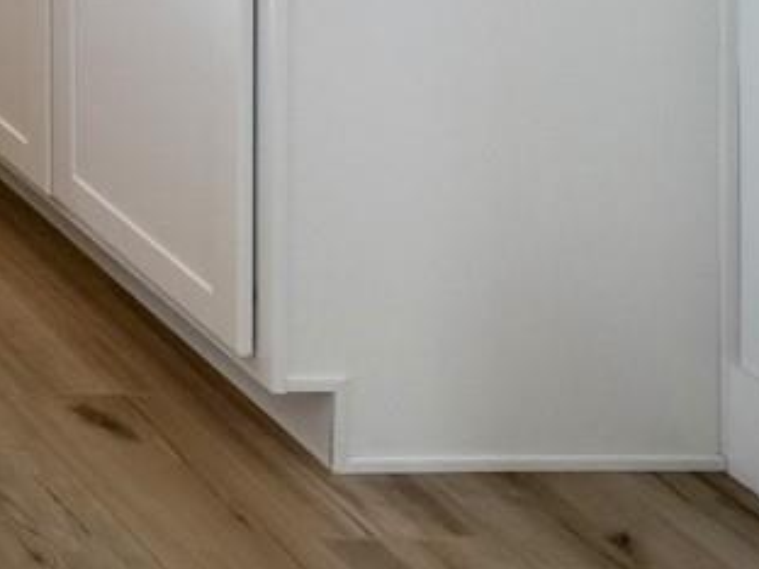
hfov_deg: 14.8
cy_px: -771
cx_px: -1057
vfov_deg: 13.5
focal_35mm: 82
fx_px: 1798
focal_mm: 8
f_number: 7.1
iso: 400
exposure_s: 1/40
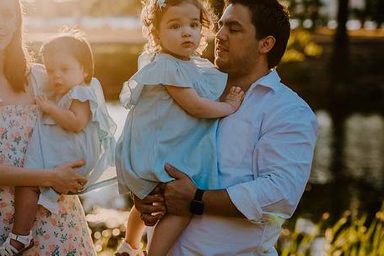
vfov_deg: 21.6
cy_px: 115
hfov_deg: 31.9
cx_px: 184
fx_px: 672
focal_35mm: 63
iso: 125
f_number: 2
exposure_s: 1/1600
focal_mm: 50
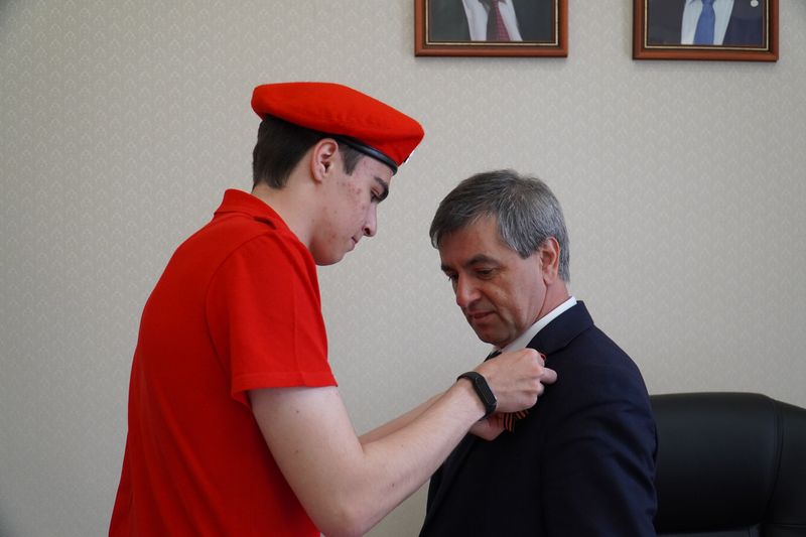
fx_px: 907
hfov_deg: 47.9
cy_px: 268
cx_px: 403
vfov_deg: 33.0
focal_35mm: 40
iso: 1600
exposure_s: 1/160
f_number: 4
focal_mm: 27
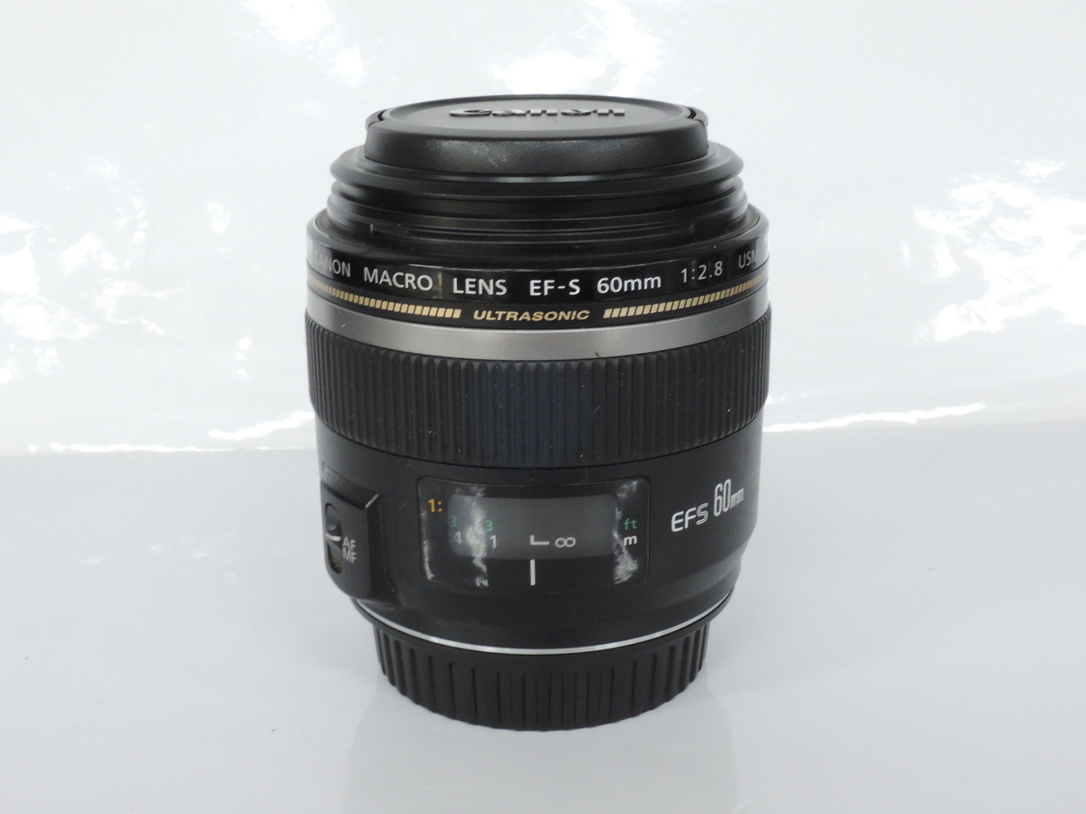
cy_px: 407
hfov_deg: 38.2
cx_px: 543
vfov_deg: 29.1
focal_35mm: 50
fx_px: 1569
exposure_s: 1/15
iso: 800
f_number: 8
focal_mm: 10.7
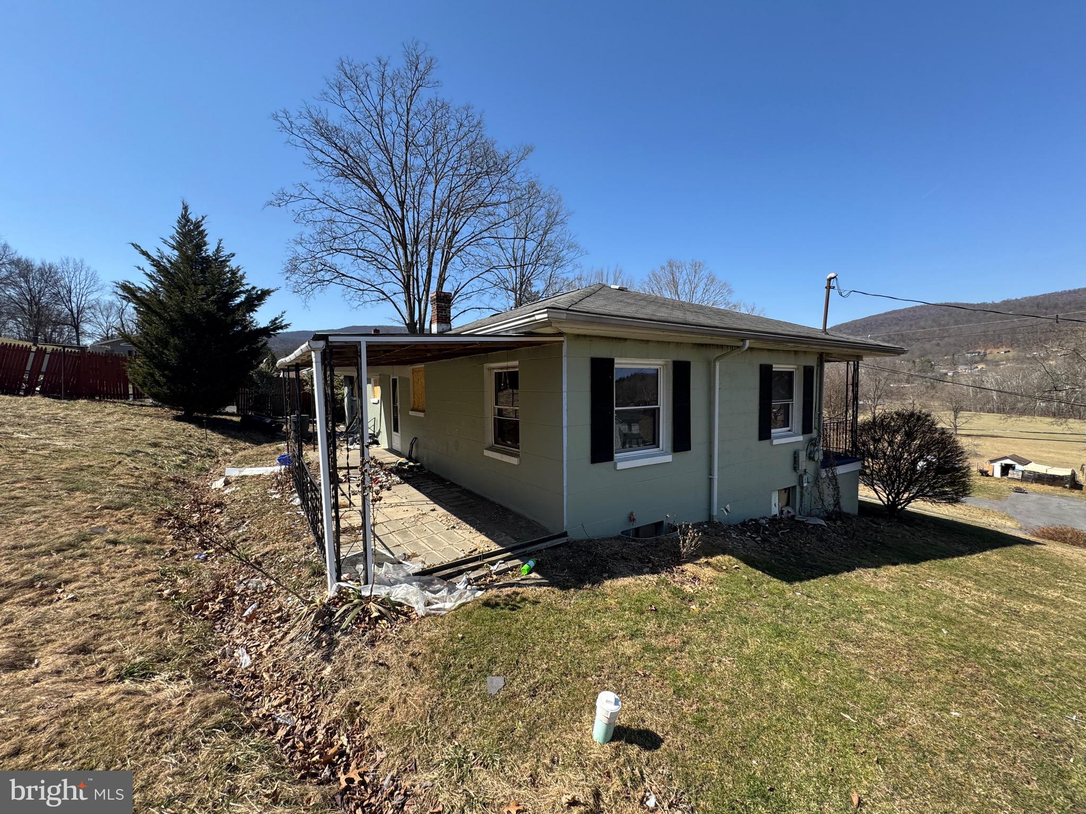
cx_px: 543
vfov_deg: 85.7
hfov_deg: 102.1
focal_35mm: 14
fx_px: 439
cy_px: 407
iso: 40
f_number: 2.2
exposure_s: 1/921
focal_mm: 2.22
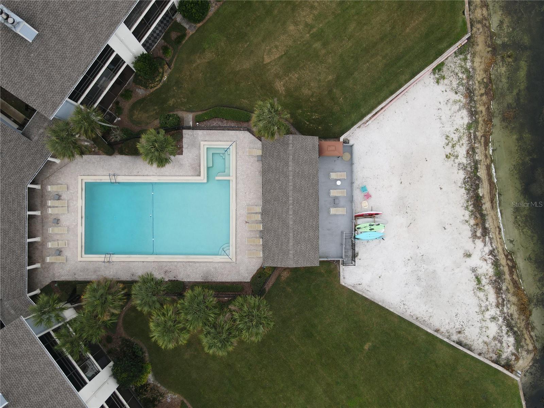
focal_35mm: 24
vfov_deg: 56.8
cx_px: 272
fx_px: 377
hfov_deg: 71.6
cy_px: 204
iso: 100
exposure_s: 1/240
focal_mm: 4.5
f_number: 2.8
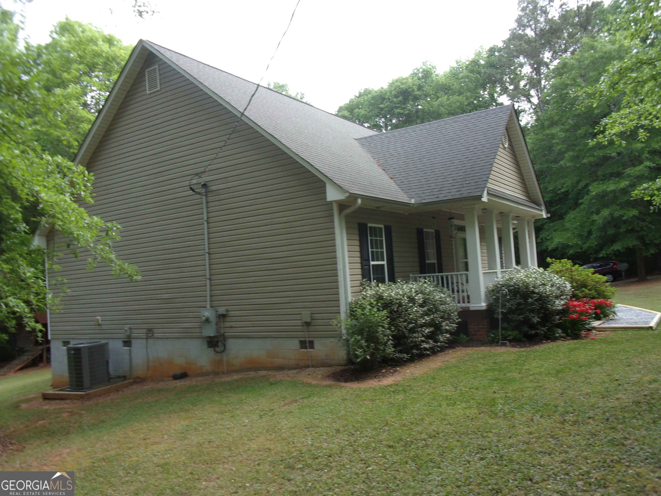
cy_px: 248
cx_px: 330
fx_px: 535
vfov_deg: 49.7
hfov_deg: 63.4
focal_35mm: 28
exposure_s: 1/58
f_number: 3.9
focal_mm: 5.1
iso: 80
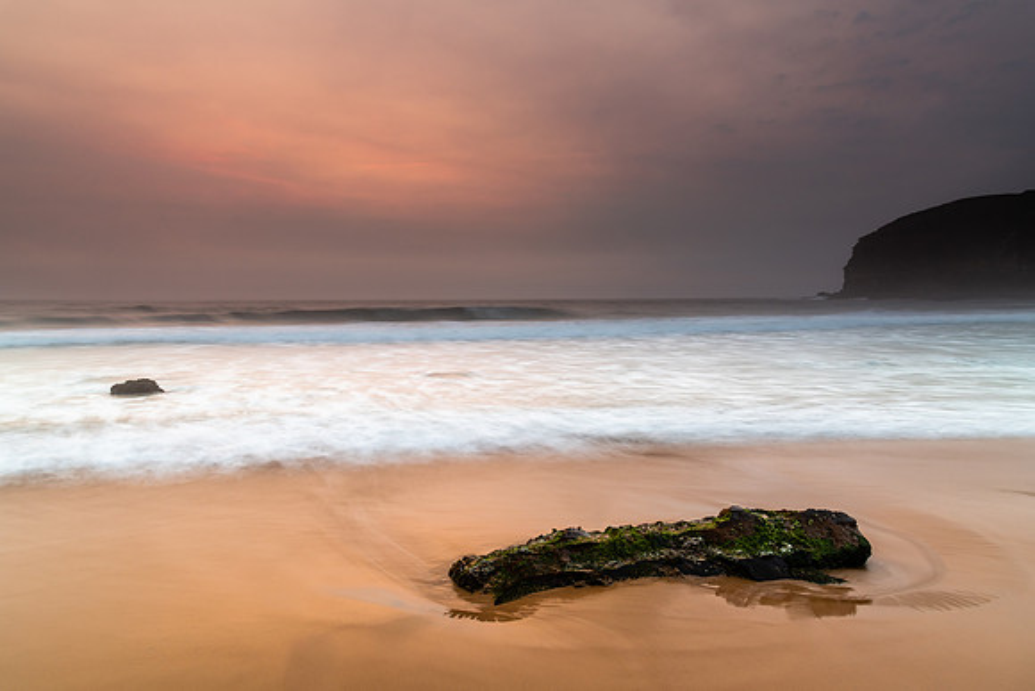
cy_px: 346
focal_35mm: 25
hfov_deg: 71.4
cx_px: 518
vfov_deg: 51.2
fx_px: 720
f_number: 8
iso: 250
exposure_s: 2
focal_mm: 24
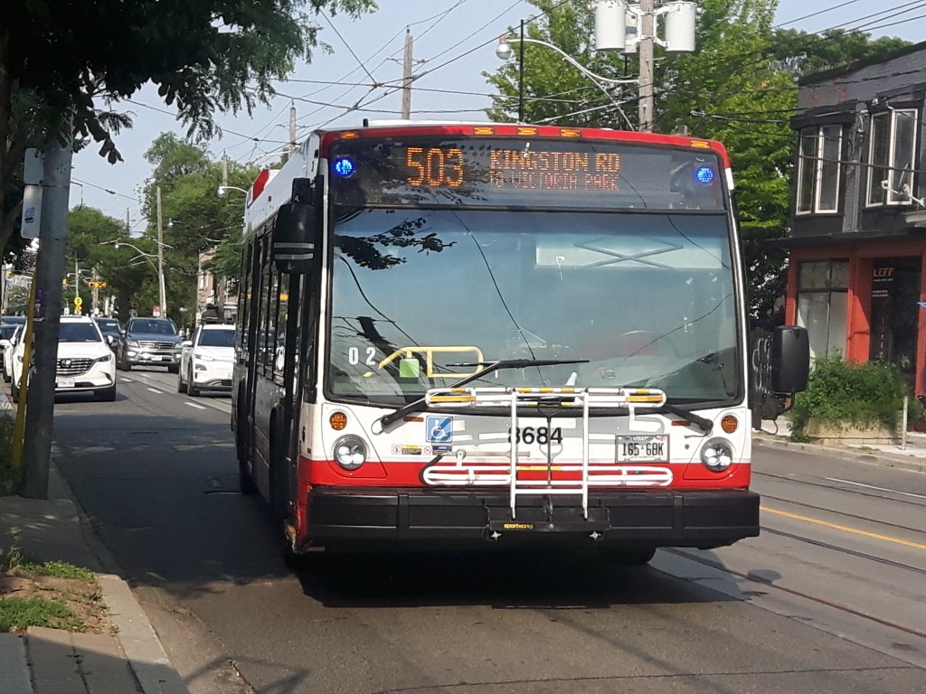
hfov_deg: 58.4
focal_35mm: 31
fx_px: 829
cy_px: 347
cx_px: 463
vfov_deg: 45.4
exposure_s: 1/954
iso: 40
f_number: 1.9
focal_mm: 3.7
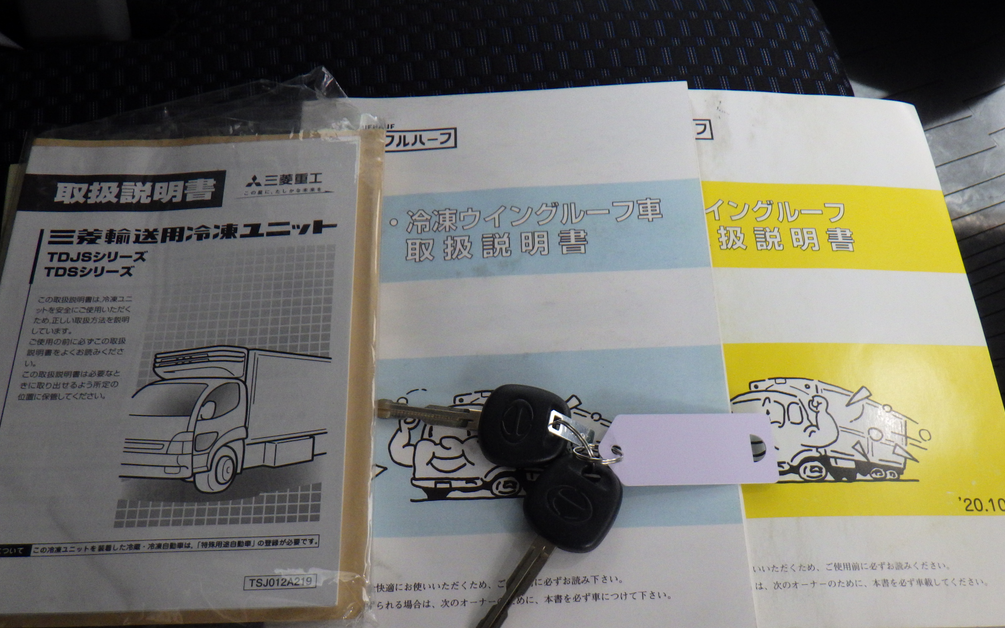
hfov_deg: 52.7
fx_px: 1013
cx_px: 510
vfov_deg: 34.3
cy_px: 374
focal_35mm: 37
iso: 160
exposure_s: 1/50
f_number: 3.8
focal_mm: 6.1
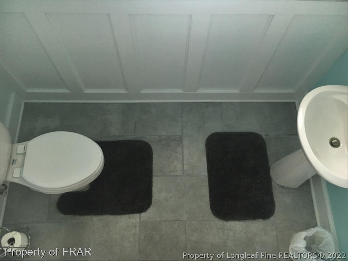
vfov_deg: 48.2
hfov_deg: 61.7
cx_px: 174
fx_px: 292
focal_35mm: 29
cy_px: 130
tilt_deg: -68.7
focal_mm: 4.15
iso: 100
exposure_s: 1/30
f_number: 2.2
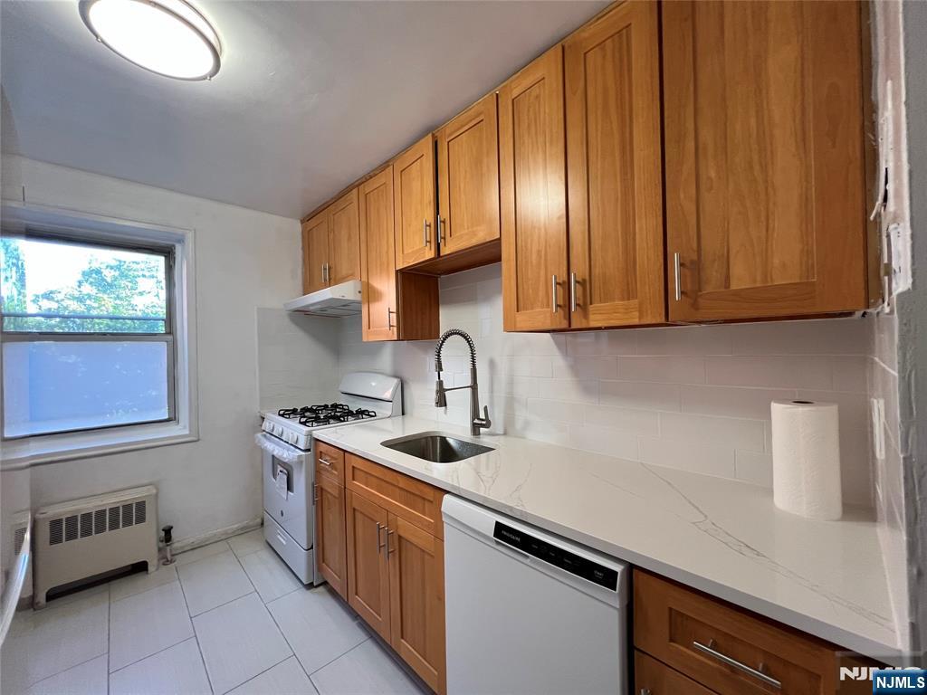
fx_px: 348
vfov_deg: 89.9
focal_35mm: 13
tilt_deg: +0.7
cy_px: 348
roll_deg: +0.7
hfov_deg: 106.2
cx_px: 464
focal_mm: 1.57
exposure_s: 1/120
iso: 200
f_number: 1.8
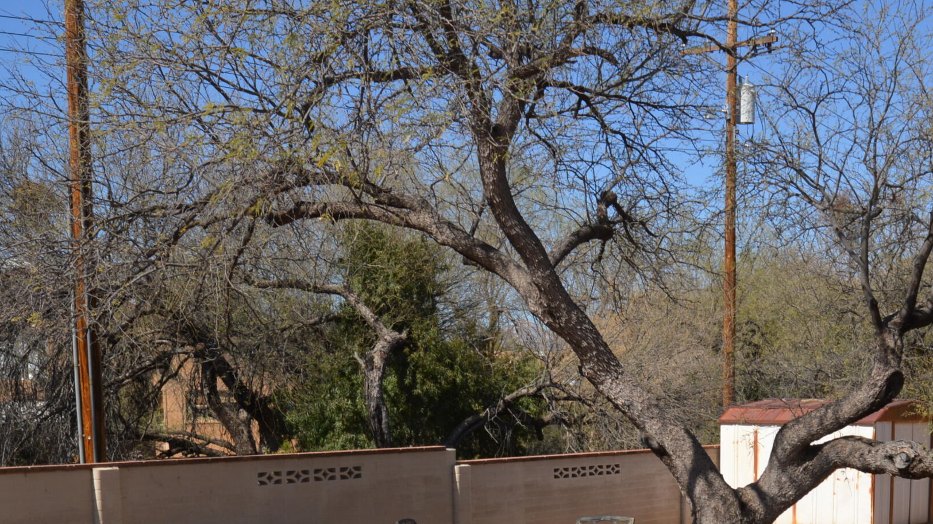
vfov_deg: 19.9
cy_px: 569
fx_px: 1435
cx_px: 593
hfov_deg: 35.8
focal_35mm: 58
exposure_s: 1/200
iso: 100
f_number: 10
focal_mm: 20
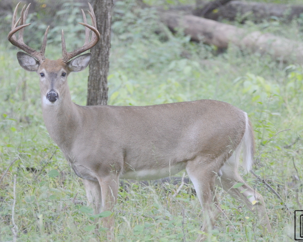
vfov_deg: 3.0
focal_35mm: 518
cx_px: 151
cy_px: 124
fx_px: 4644
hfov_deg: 3.7
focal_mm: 280
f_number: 5.6
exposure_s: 1/60
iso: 1600
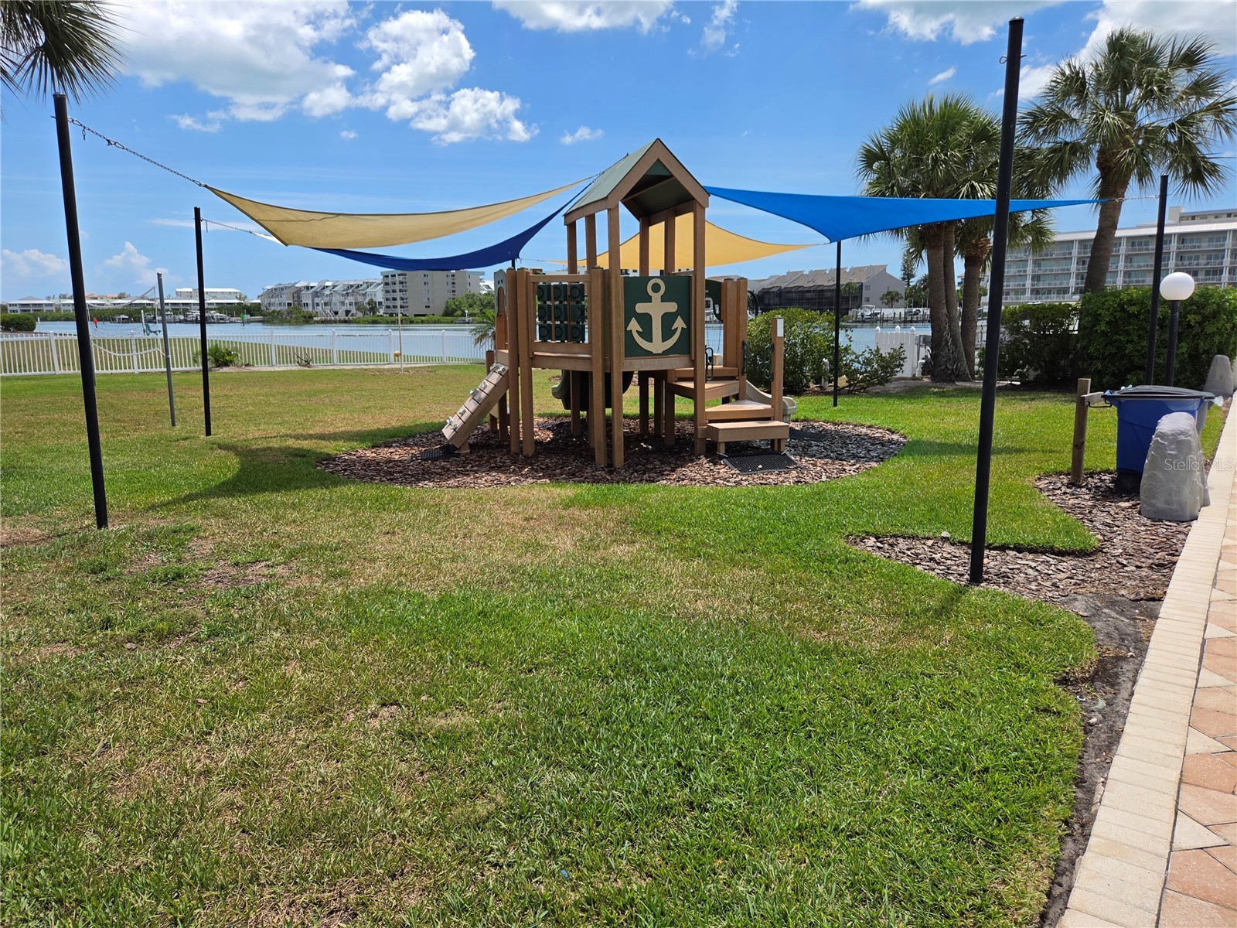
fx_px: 822
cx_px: 618
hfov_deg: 73.9
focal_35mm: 23
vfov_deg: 58.9
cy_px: 464
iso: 80
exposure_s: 1/4481
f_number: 1.8
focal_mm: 5.4
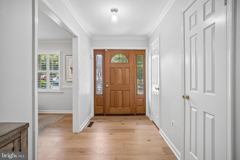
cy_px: 80
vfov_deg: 72.0
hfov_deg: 95.0
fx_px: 110
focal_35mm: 16
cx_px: 120
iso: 500
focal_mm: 11
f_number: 8
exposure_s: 1/13
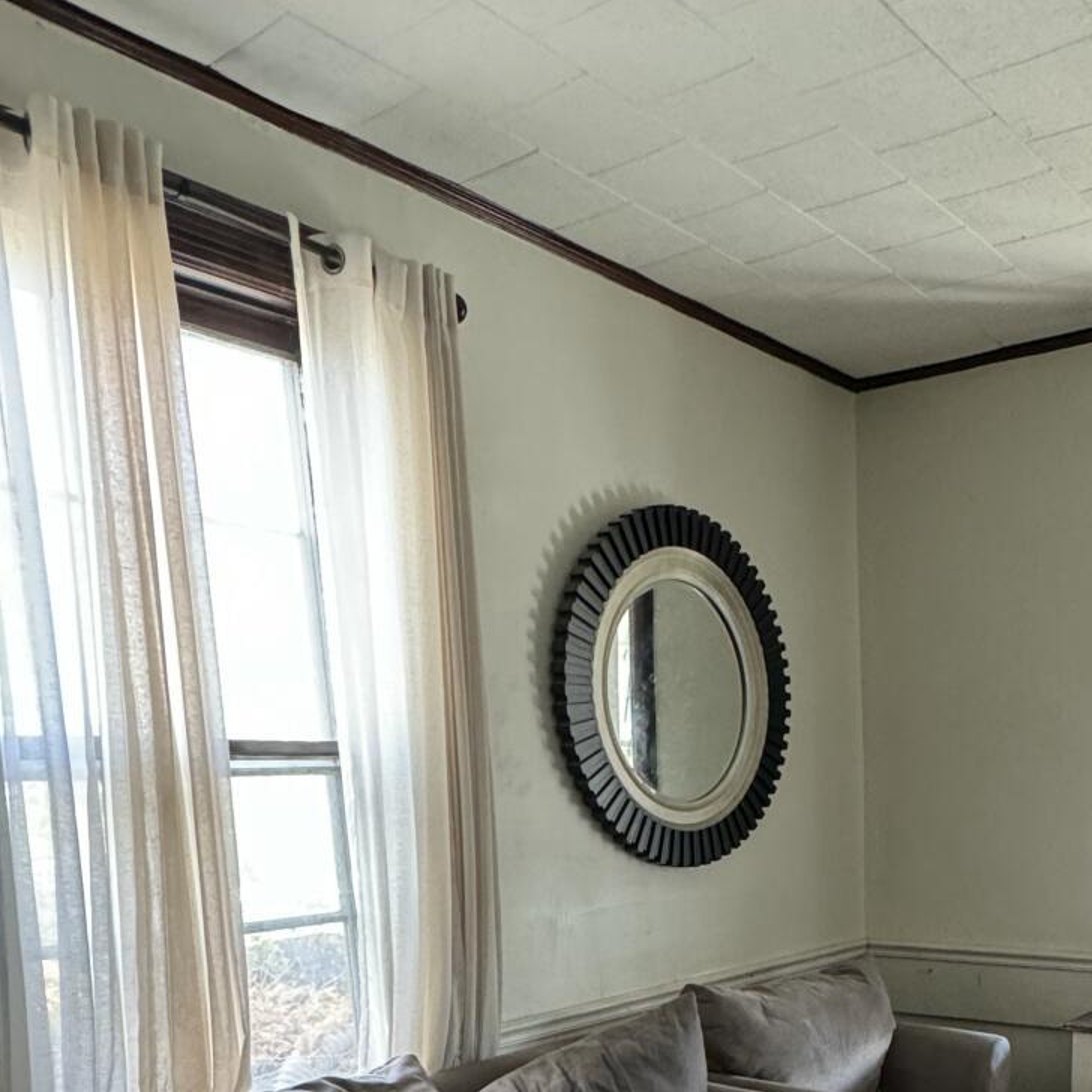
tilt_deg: -13.5
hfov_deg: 46.5
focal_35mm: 34
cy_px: 1056
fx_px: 1213
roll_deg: +2.7
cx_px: 837
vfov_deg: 42.7
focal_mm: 2.22
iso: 500
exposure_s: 1/60
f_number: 2.2
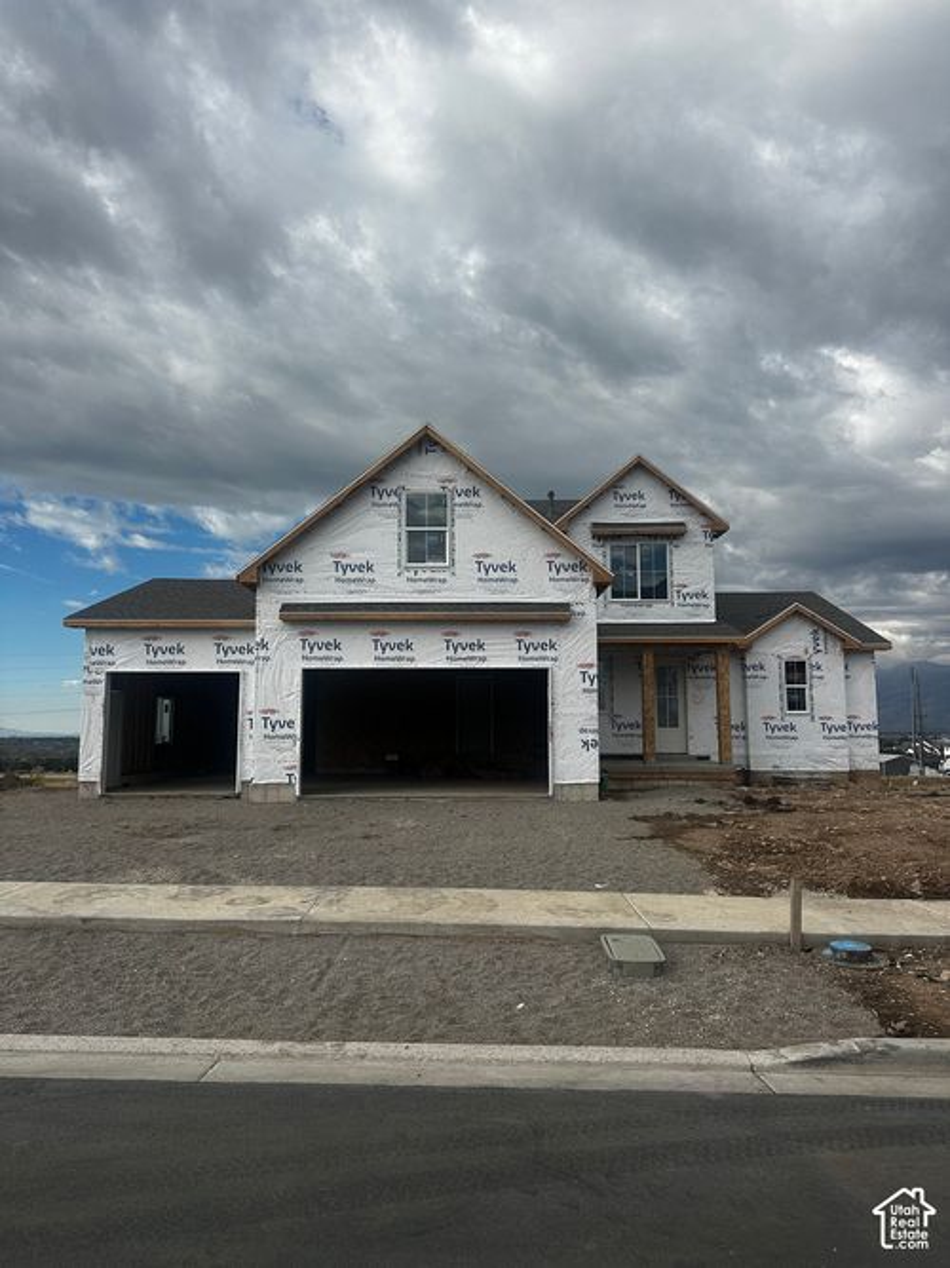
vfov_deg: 71.6
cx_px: 475
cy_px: 634
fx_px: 878
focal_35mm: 24
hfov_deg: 56.8
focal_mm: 6.86
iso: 80
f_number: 1.78
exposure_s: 1/5848
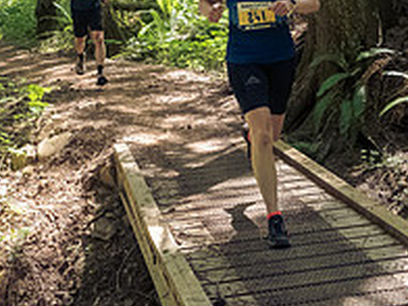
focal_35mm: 71
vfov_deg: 20.4
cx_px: 177
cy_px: 47
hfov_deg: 27.4
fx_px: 837
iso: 4000
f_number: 2.8
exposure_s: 1/1000
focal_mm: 12
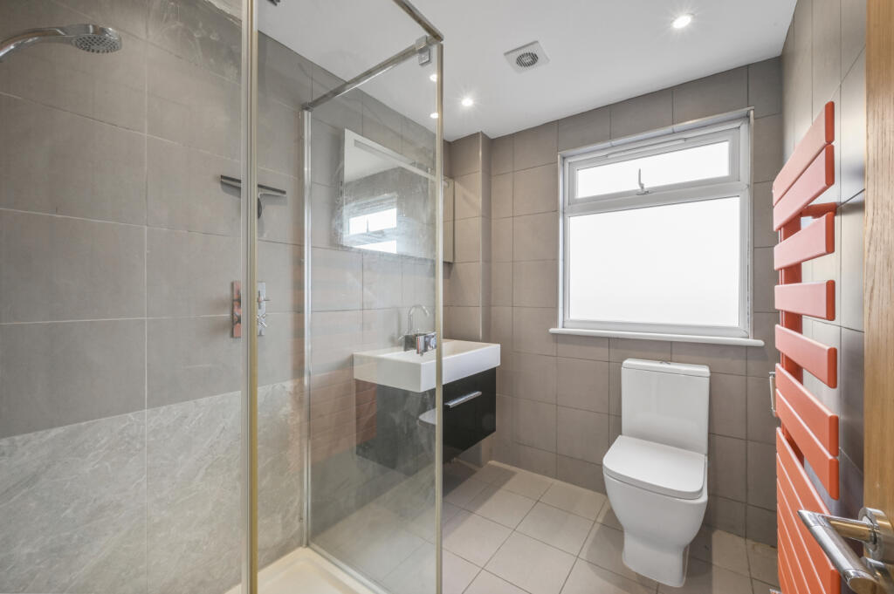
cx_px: 447
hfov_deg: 104.3
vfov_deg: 81.1
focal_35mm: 14
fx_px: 347
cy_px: 297
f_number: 16
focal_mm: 14
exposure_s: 1/2
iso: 200
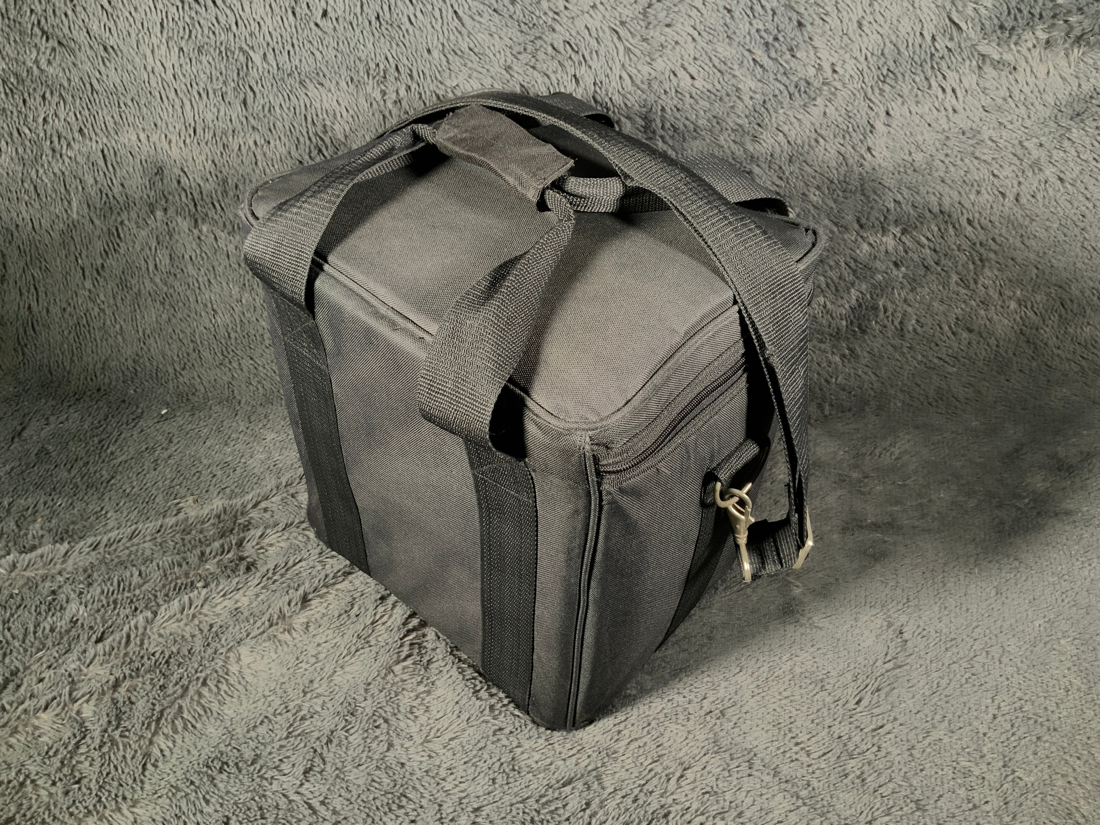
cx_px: 550
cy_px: 412
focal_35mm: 29
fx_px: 922
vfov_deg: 48.2
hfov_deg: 61.7
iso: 64
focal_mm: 3
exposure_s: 1/62
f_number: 1.8
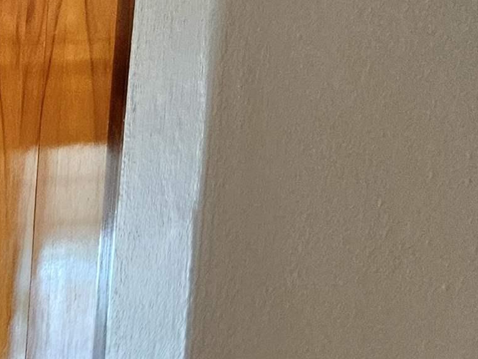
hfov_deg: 17.4
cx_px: -382
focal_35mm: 92
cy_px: 588
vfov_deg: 14.6
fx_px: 1270
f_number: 1.8
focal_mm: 5.4
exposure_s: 1/120
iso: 250
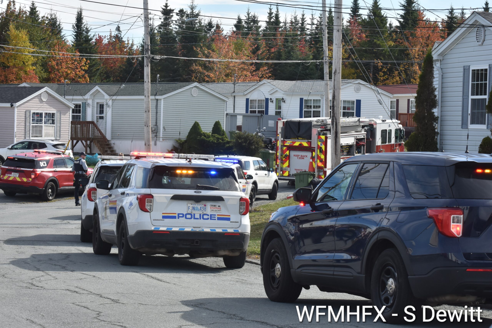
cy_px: 164
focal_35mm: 117
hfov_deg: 17.5
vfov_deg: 11.7
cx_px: 246
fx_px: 1599
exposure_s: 1/667
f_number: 9
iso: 500
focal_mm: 78
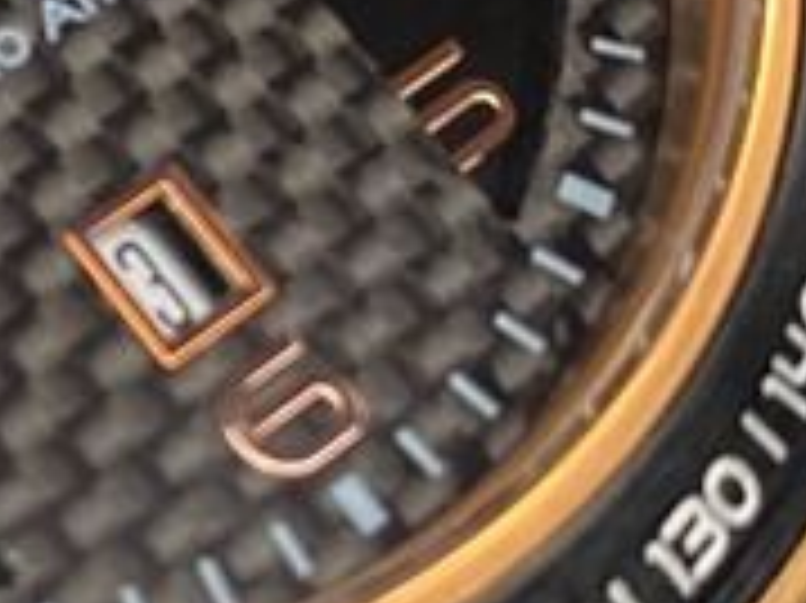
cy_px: 72
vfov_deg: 9.9
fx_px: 3467
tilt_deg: -32.5
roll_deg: -1.7
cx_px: -387
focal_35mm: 149
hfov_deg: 12.6
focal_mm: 4.25
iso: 500
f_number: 1.8
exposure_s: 1/30
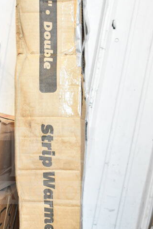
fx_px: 388
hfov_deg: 22.2
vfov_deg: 32.4
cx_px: 53
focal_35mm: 61
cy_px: 165
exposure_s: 1/100
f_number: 5
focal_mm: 21
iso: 1600
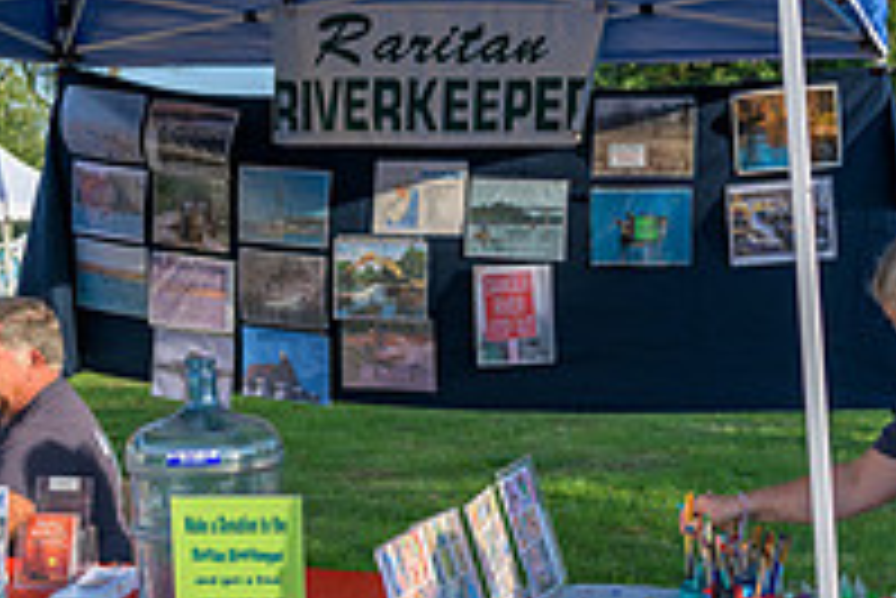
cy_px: 461
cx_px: 509
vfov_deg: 19.3
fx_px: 1743
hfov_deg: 28.8
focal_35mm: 70
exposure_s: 1/200
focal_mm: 24
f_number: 4
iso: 100
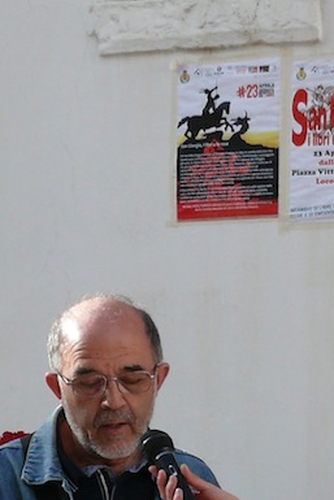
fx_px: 1919
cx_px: 388
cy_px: 626
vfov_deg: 14.3
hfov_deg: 9.8
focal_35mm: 138
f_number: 4.5
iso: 100
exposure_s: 1/250
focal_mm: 7.4
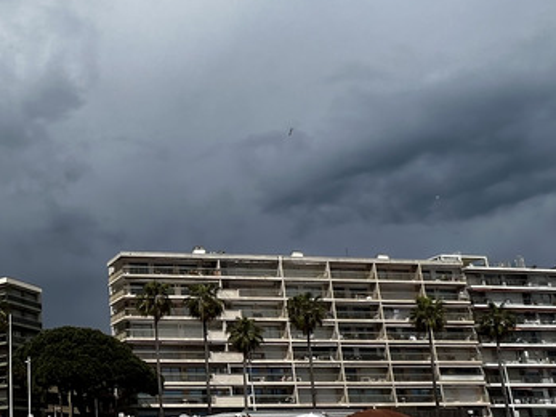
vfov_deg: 32.2
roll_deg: +1.0
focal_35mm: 45
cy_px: 210
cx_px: 24
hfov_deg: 38.3
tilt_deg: +17.4
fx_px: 723
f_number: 1.8
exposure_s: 1/4386
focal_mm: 1.57
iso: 32
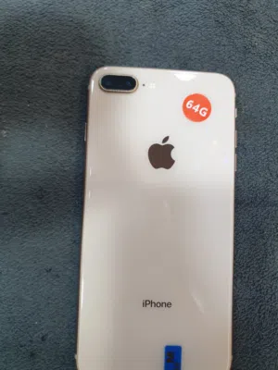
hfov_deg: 53.1
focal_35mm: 26
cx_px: 139
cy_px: 185
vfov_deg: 67.3
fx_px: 278
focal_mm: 4.3
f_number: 1.5
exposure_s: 1/100
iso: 100
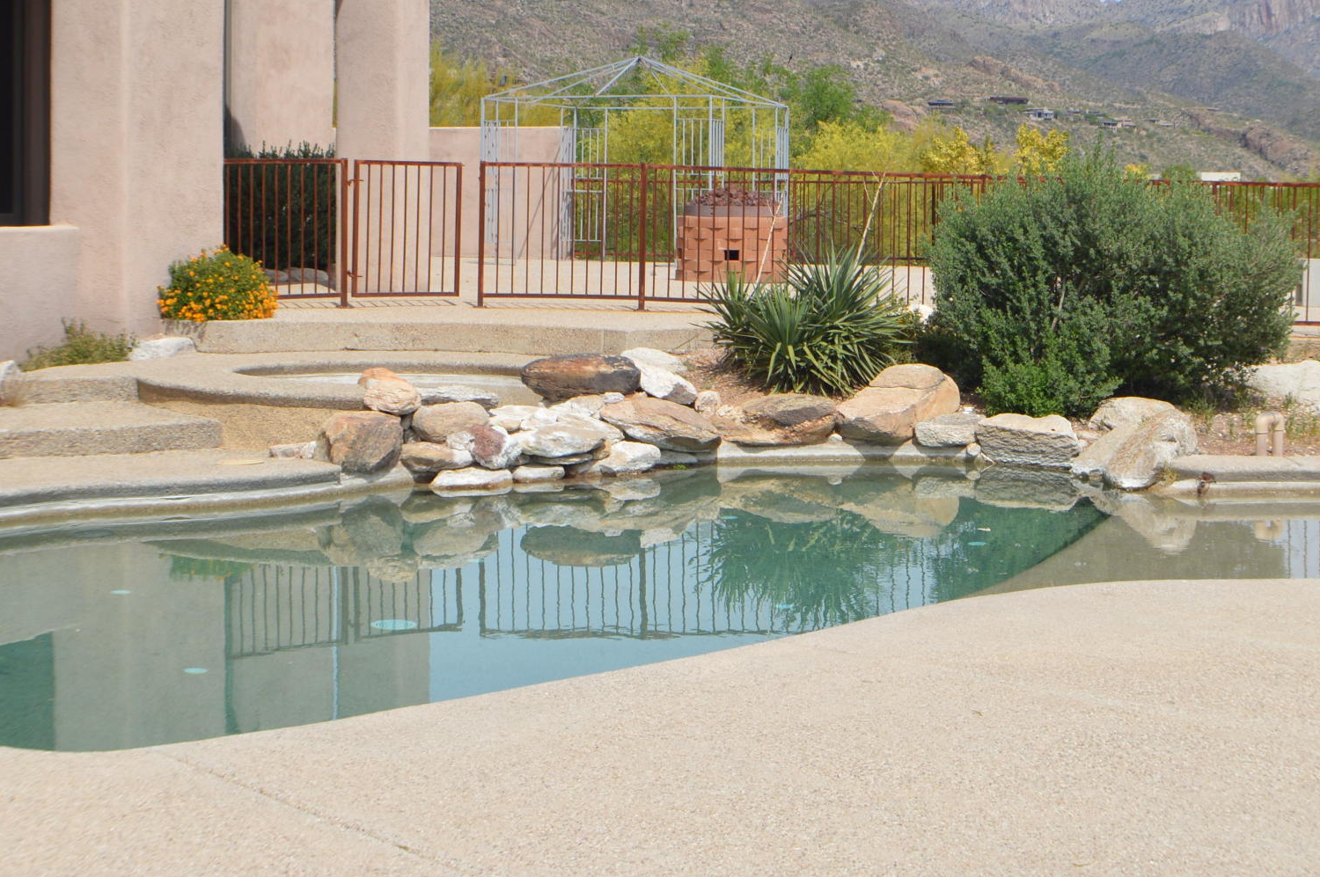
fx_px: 3297
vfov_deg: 15.0
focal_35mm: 90
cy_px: 118
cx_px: 628
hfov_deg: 22.6
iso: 100
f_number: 8
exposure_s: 1/250
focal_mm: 30
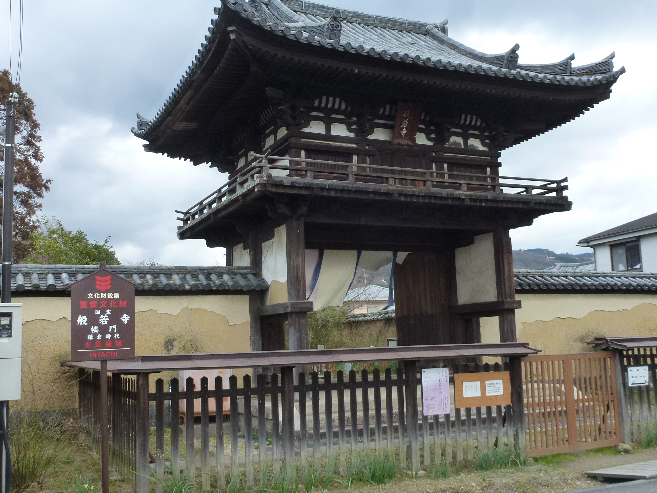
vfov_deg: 39.6
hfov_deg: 51.4
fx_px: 683
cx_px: 328
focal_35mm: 36
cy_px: 259
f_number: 4
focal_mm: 5.9
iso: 160
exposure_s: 1/160
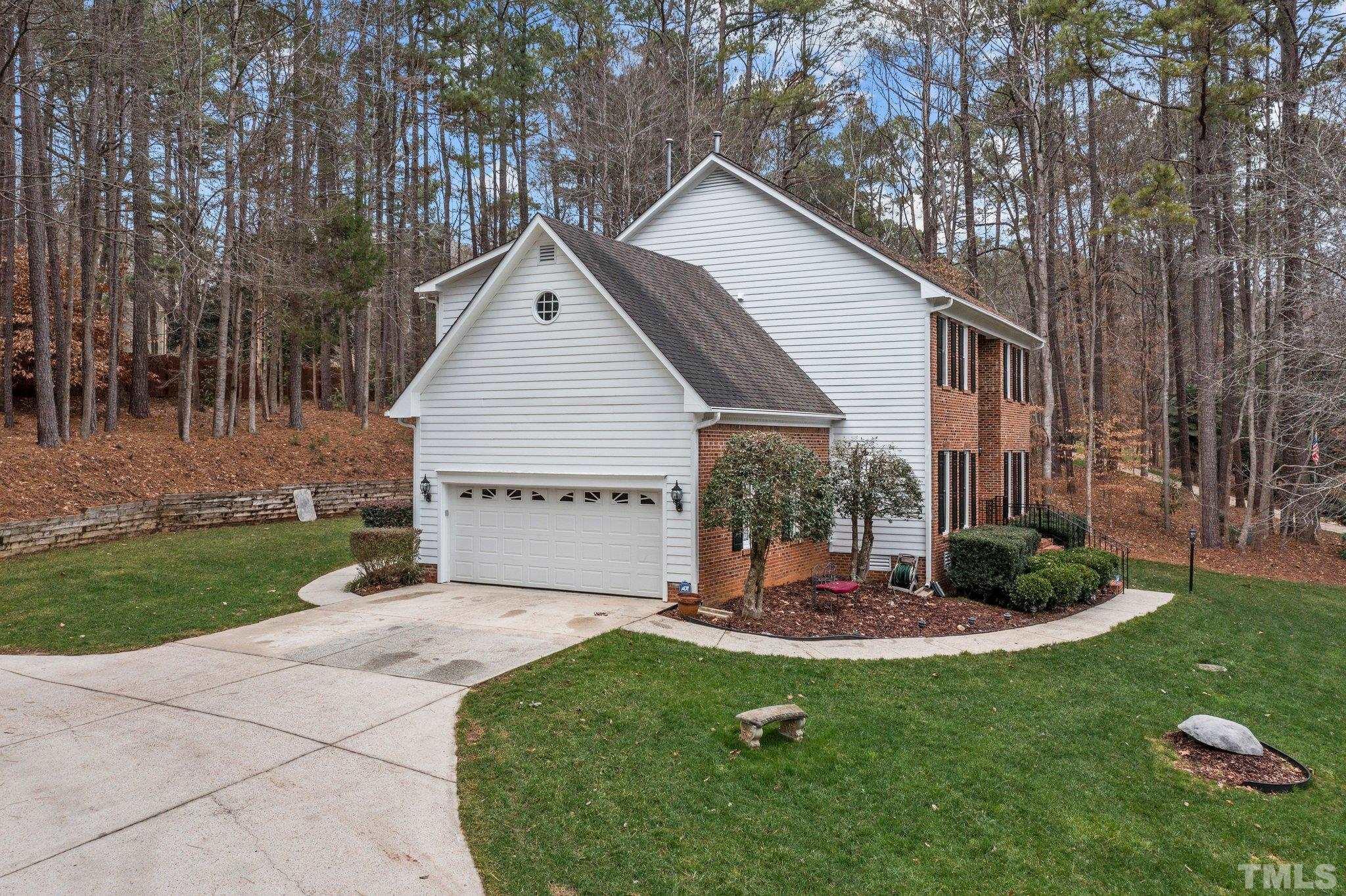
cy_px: 448
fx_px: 1046
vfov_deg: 46.4
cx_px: 673
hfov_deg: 65.5
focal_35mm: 28
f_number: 5
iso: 100
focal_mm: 10.26
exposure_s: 1/200
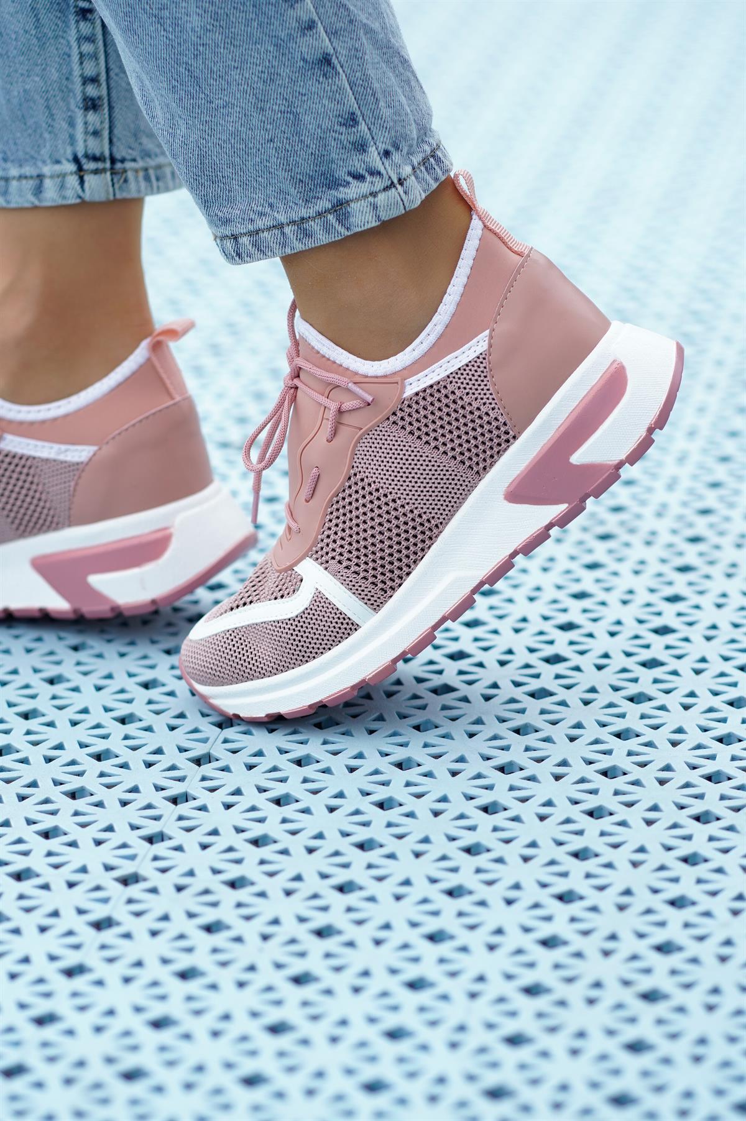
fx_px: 3969
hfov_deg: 10.7
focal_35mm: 128
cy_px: 560
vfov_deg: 16.1
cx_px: 373
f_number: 3.2
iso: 320
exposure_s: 1/500
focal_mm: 85
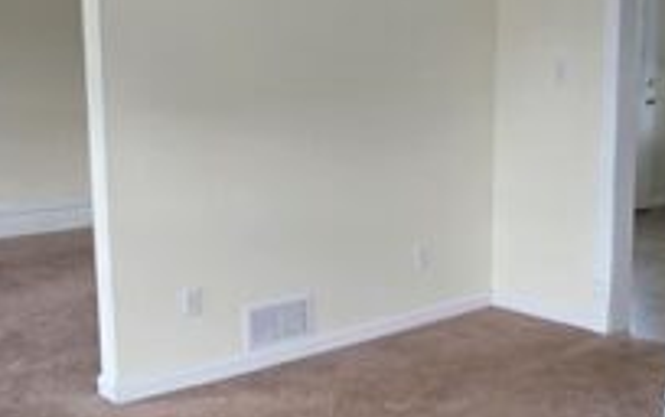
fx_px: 980
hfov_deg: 37.1
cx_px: 437
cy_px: 222
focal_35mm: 54
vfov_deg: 24.0
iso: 125
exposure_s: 1/60
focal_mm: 2.2
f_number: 2.2
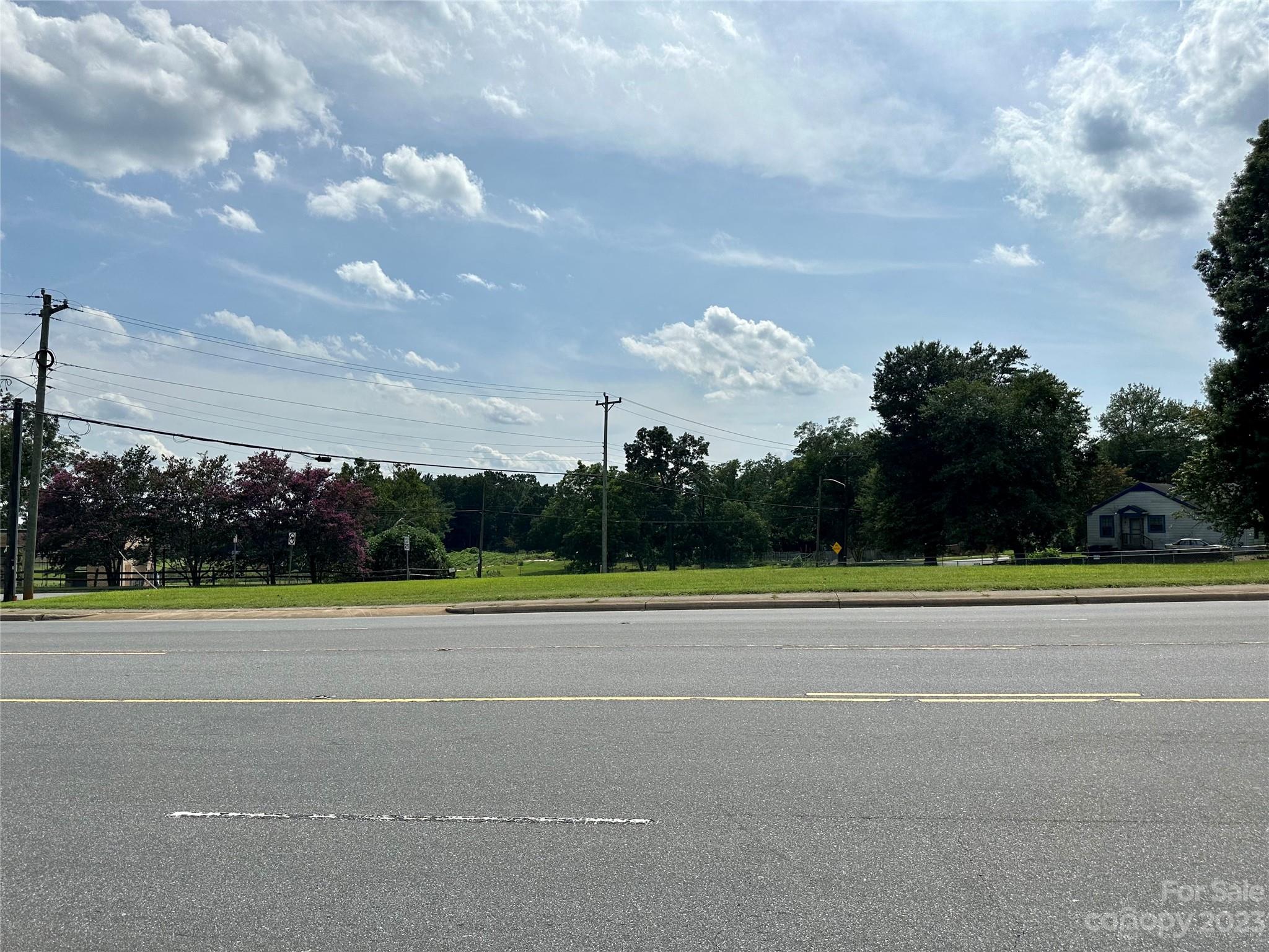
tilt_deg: +2.9
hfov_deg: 71.6
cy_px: 476
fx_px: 880
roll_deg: +0.7
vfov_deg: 56.8
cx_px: 634
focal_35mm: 24
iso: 80
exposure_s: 1/13699
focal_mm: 6.86
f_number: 1.78
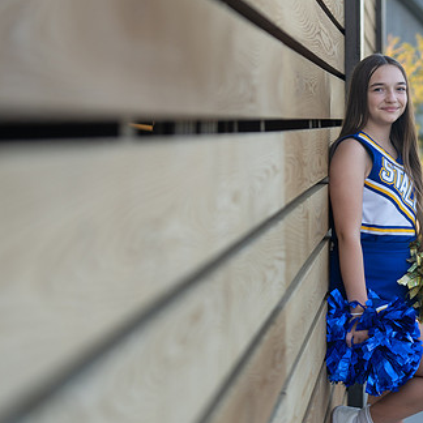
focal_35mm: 111
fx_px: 1535
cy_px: 213
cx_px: 385
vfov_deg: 15.7
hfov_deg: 15.5
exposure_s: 1/320
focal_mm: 70
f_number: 2.8
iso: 200
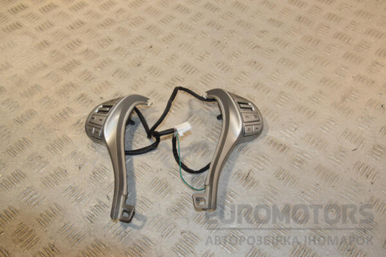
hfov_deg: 51.3
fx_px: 402
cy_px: 128
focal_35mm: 38
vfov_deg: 35.5
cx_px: 193
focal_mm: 25
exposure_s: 1/200
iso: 800
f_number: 8
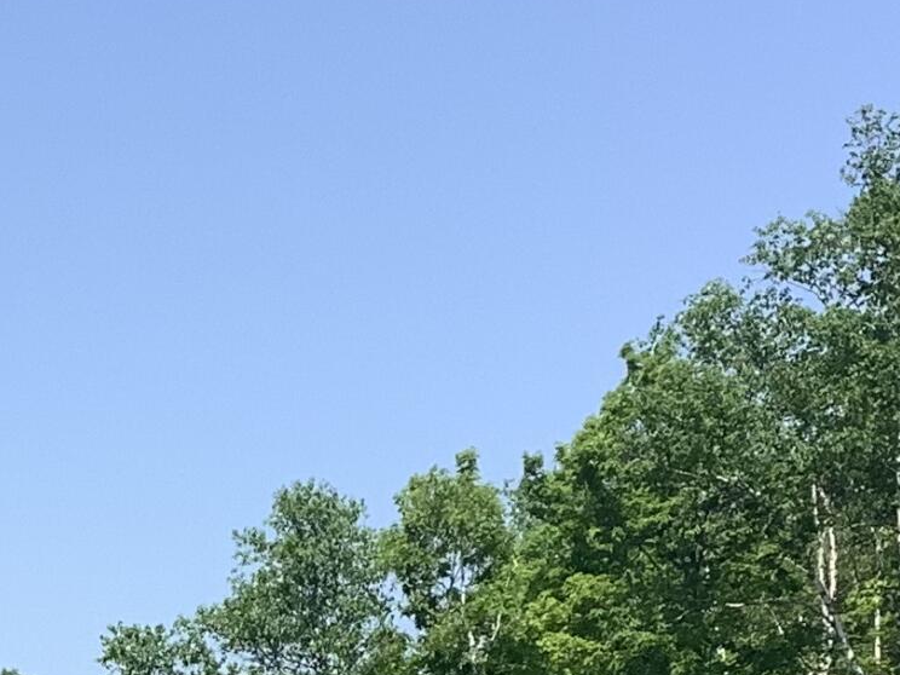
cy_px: 900
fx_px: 3250
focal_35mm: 125
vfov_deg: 11.5
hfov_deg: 15.6
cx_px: 160
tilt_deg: +3.1
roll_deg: +0.2
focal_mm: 3.3
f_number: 2.4
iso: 25
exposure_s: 1/1274
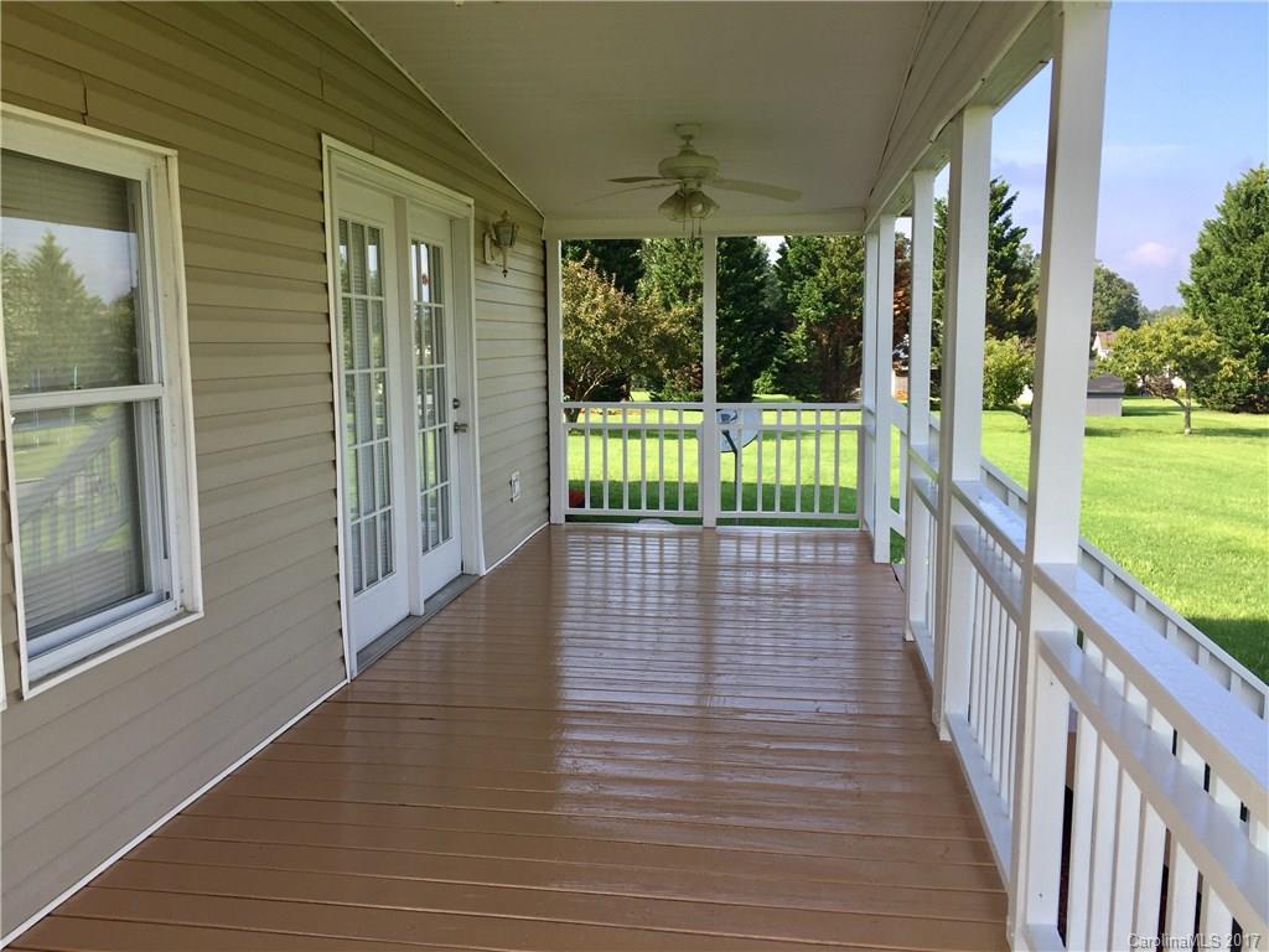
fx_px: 1063
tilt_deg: -7.5
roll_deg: -0.3
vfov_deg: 48.2
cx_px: 634
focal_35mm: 29
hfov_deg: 61.7
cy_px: 476
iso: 32
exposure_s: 1/608
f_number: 2.2
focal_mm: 4.15
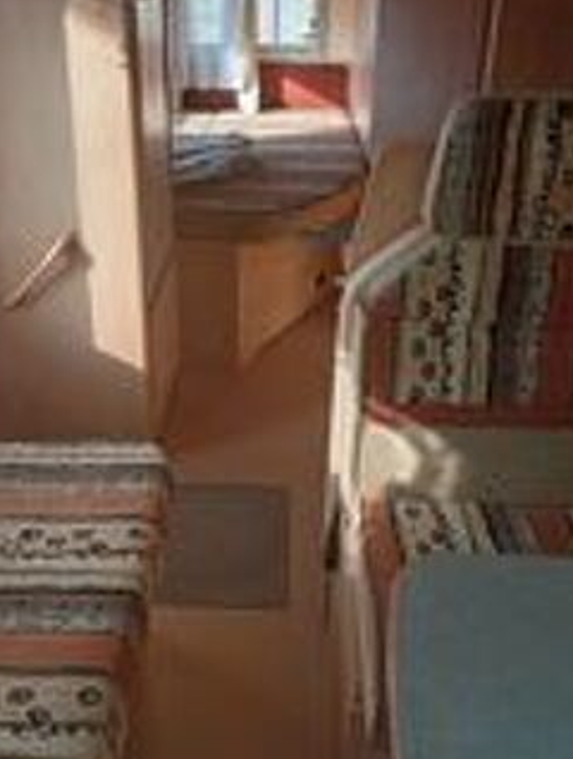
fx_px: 791
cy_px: 291
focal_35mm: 36
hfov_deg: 39.8
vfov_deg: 50.8
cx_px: 282
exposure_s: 1/50
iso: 53
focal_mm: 3.98
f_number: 1.8
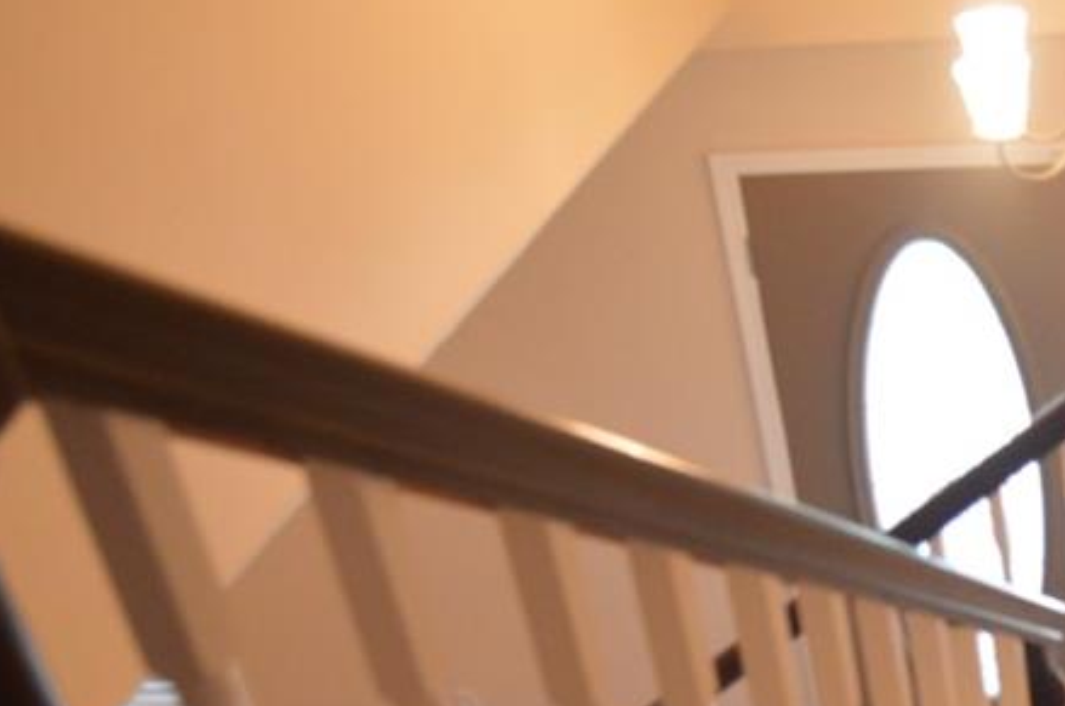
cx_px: 1041
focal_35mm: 63
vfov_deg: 20.6
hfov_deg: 30.0
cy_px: 740
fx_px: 1860
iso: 1400
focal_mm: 18
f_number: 3.5
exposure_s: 1/60
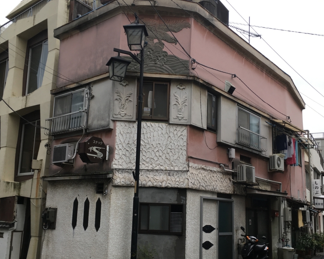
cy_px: 152
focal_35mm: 38
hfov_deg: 47.9
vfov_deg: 39.0
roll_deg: -1.0
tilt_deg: +10.1
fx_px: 364
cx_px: 162
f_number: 2.2
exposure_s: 1/205
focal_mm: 4.15
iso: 25
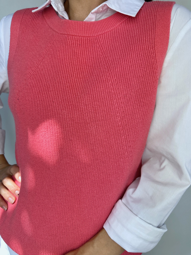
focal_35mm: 24
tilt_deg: -7.4
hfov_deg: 56.8
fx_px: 177
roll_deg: +0.3
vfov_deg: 71.6
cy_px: 128
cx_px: 96
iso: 80
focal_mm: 6.86
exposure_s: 1/404
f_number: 1.78
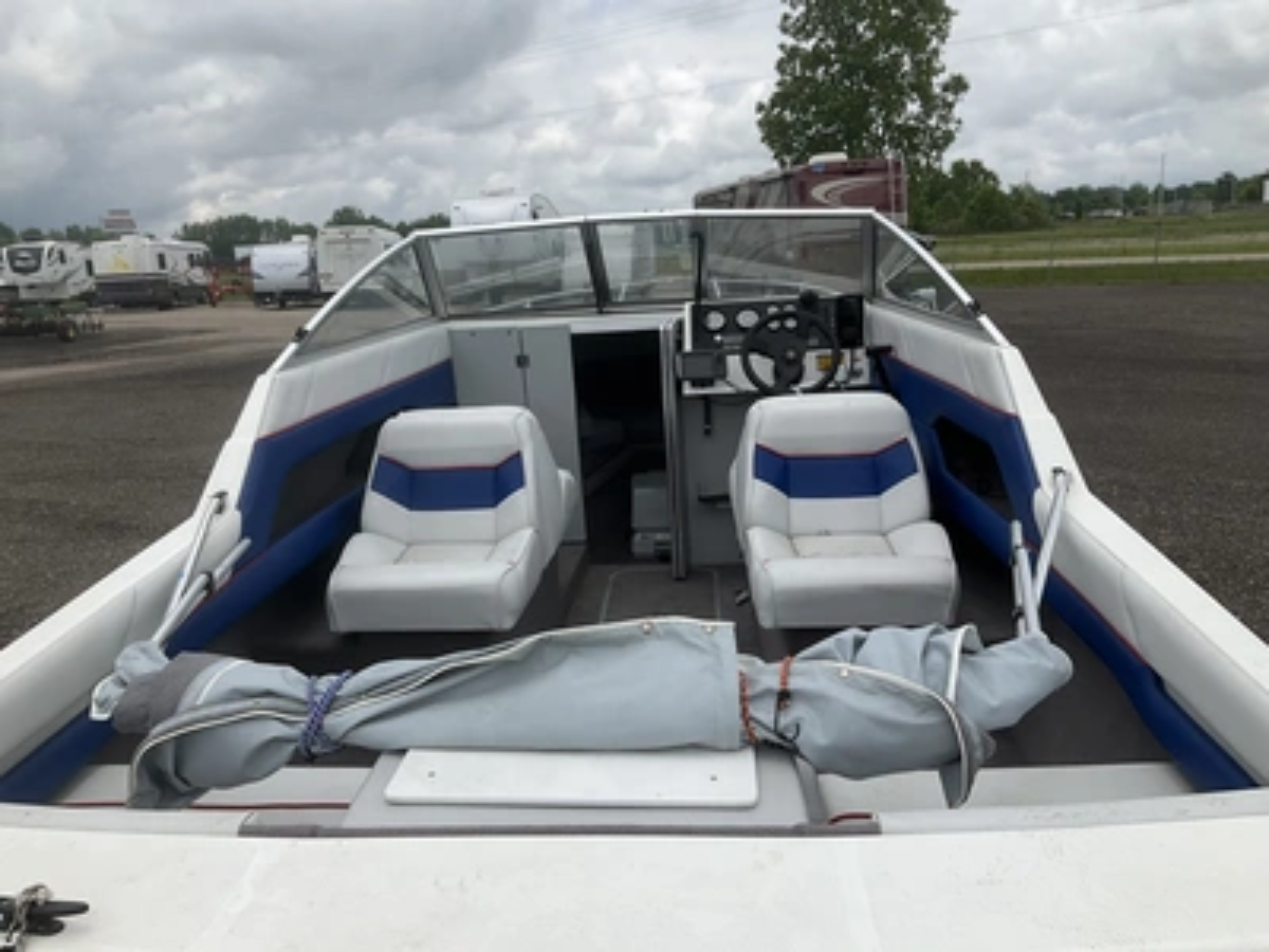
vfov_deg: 48.2
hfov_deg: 61.7
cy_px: 476
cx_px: 634
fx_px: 1063
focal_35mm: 29
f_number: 1.8
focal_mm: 3
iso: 25
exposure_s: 1/2959
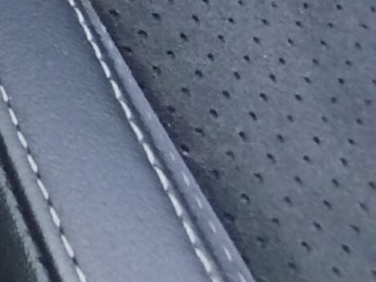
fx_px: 977
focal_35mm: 90
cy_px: -507
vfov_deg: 11.5
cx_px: -658
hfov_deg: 12.7
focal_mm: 1.65
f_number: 2.2
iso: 250
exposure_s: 1/50
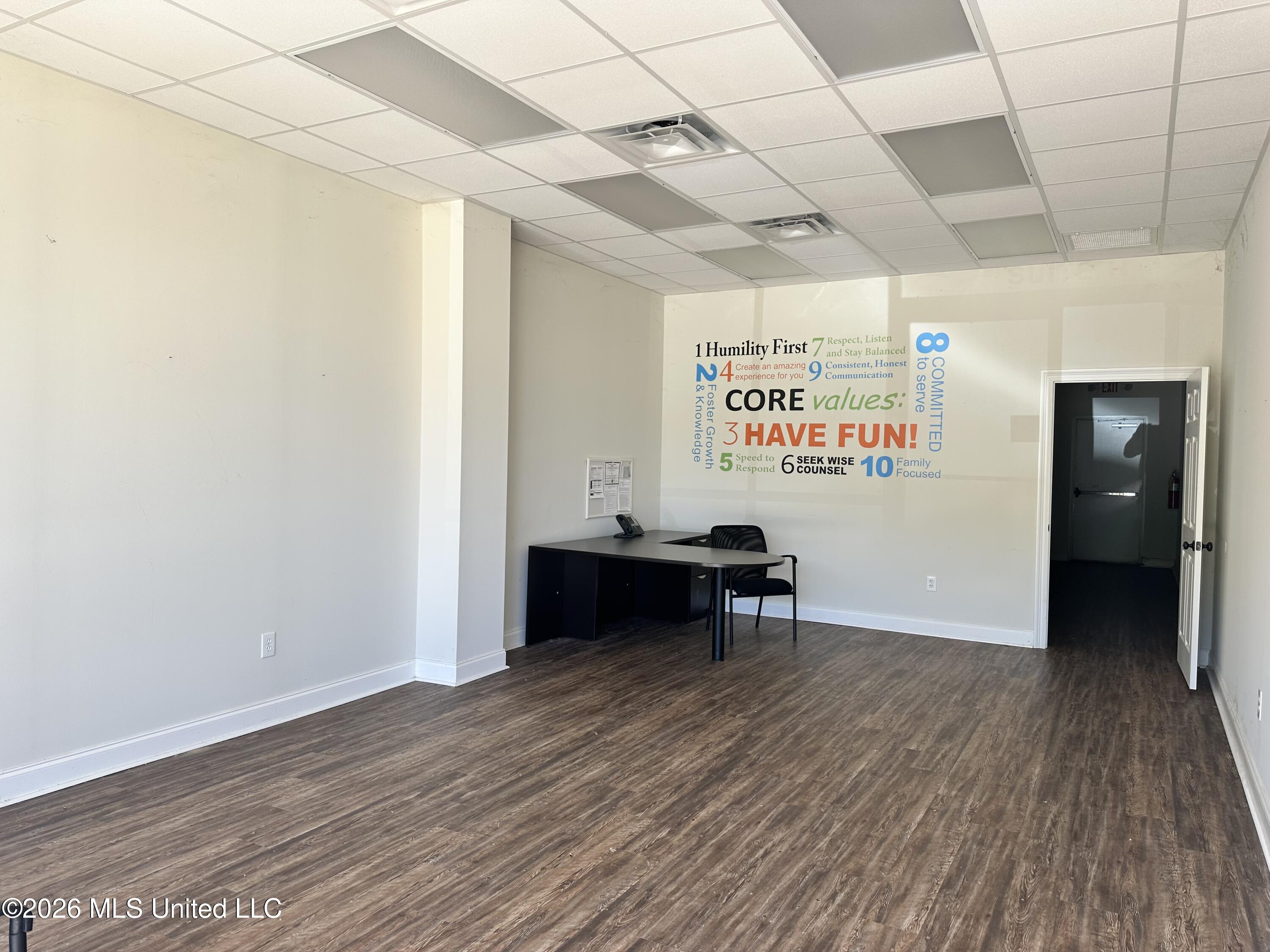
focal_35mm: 24
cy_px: 476
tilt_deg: -0.3
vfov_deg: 56.8
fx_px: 881
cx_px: 635
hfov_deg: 71.6
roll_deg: -1.7
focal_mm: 6.86
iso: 50
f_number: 1.78
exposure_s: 1/121
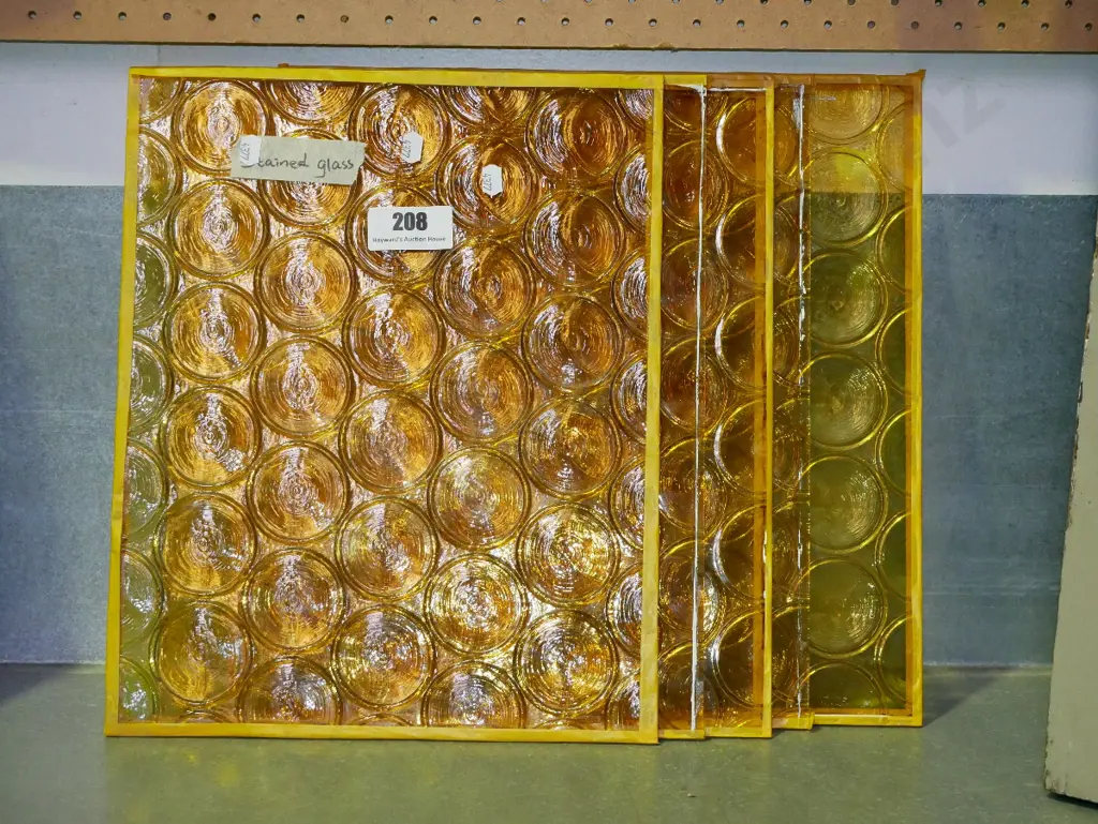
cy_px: 412
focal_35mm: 64
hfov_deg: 30.3
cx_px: 549
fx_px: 2031
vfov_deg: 22.9
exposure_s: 1/125
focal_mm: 32
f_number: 5.6
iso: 3200
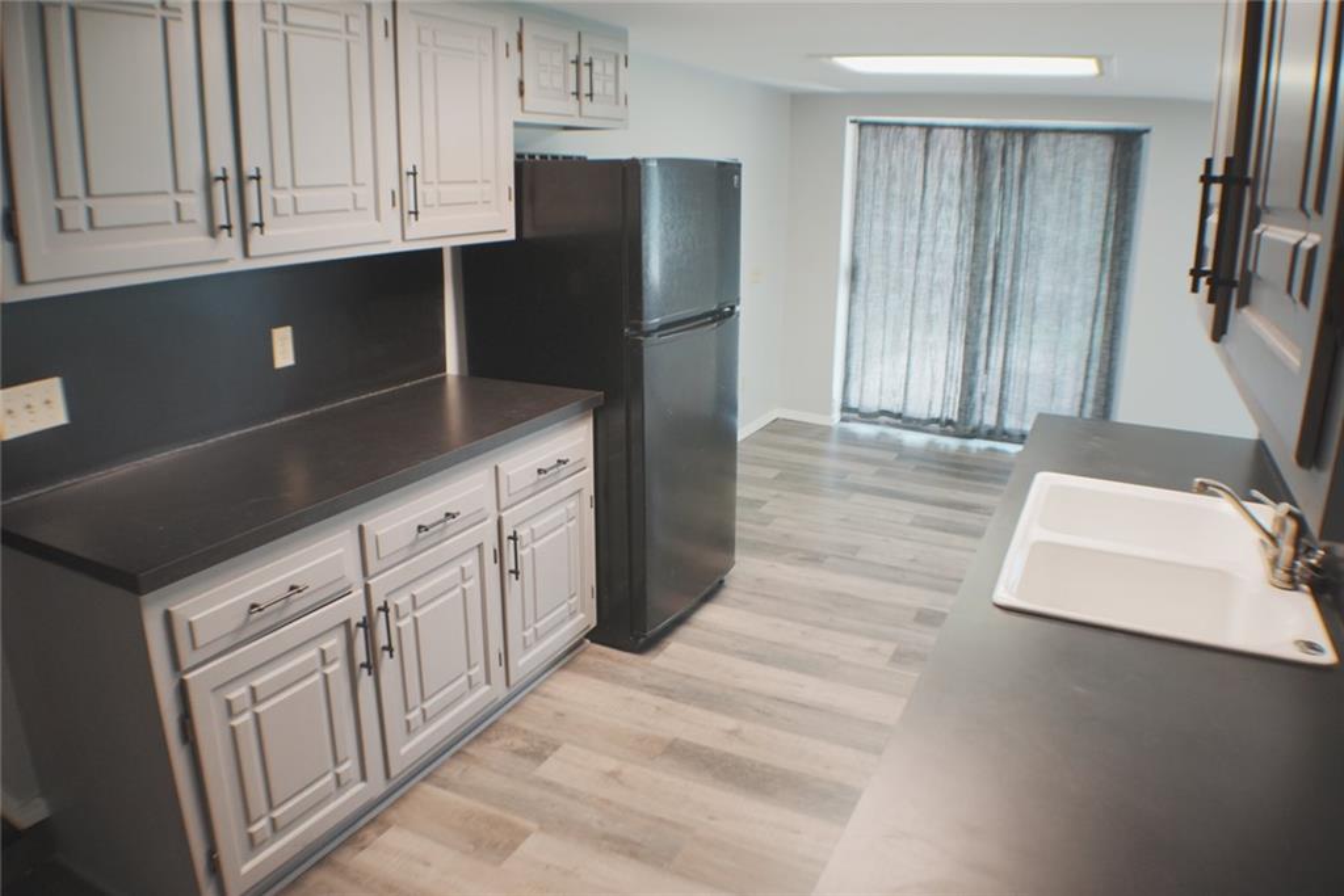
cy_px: 448
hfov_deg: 58.7
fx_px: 1195
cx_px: 672
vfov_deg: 41.1
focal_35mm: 32
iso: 1000
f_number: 4.5
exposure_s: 1/60
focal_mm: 32
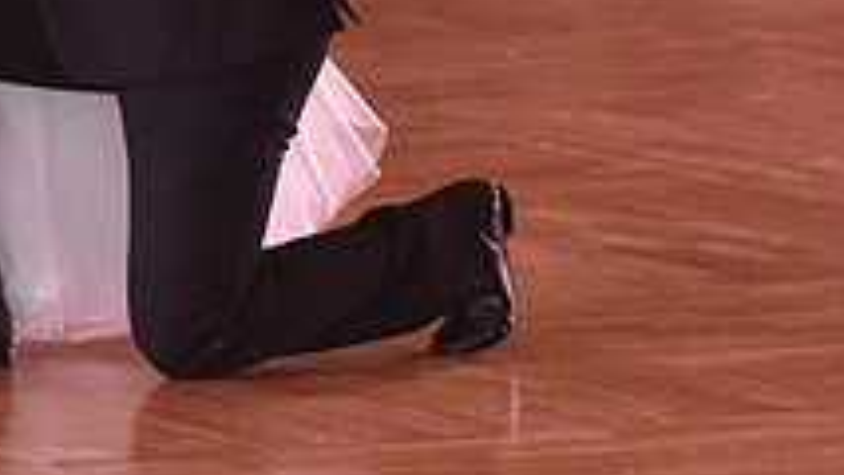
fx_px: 9246
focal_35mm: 413
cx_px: -55
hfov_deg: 5.2
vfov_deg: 2.9
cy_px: -216
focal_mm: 145
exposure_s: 1/200
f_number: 5
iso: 1600
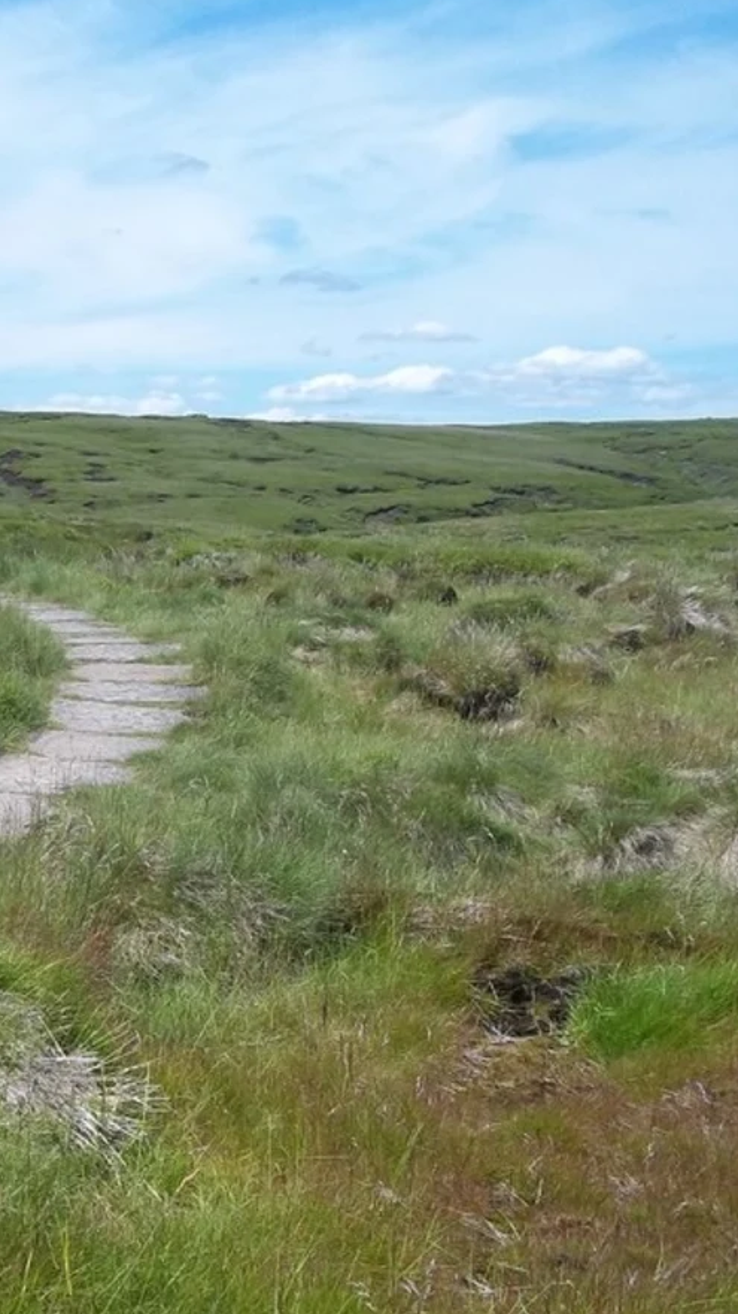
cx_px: -239
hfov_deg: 19.3
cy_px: 726
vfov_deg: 36.6
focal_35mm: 57
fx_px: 1985
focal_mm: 5.7
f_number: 5.5
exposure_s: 1/400
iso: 80
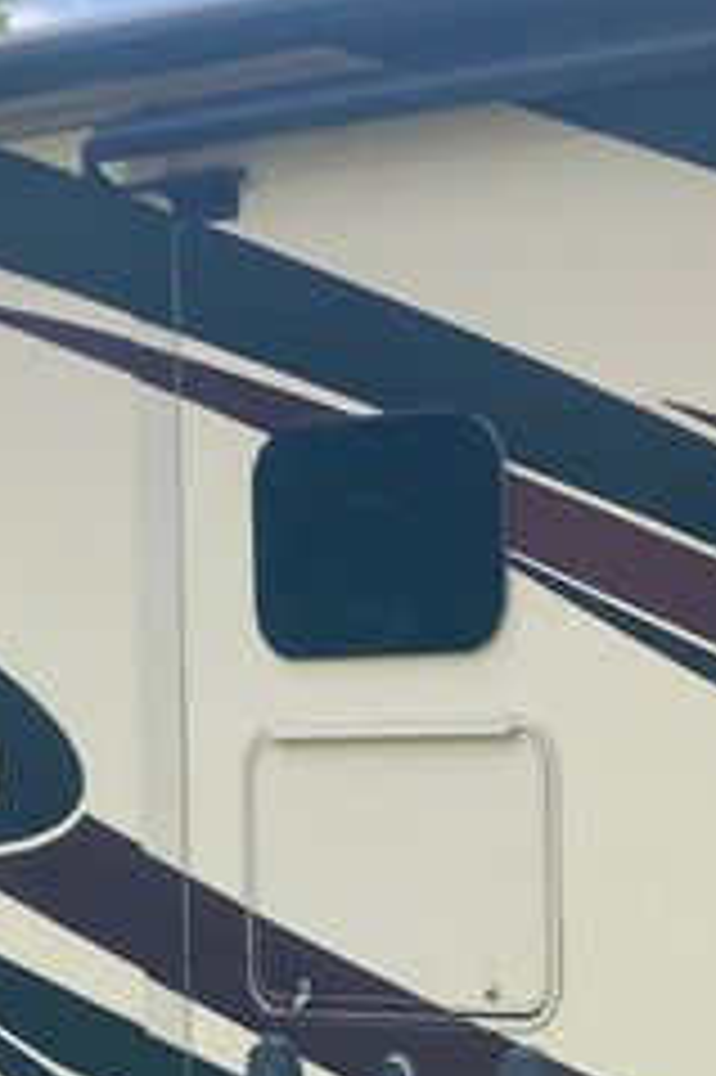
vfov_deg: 16.3
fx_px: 3734
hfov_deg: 10.1
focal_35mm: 125
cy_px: 774
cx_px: 1427
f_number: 1.8
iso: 20
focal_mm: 3.99
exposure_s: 1/1412
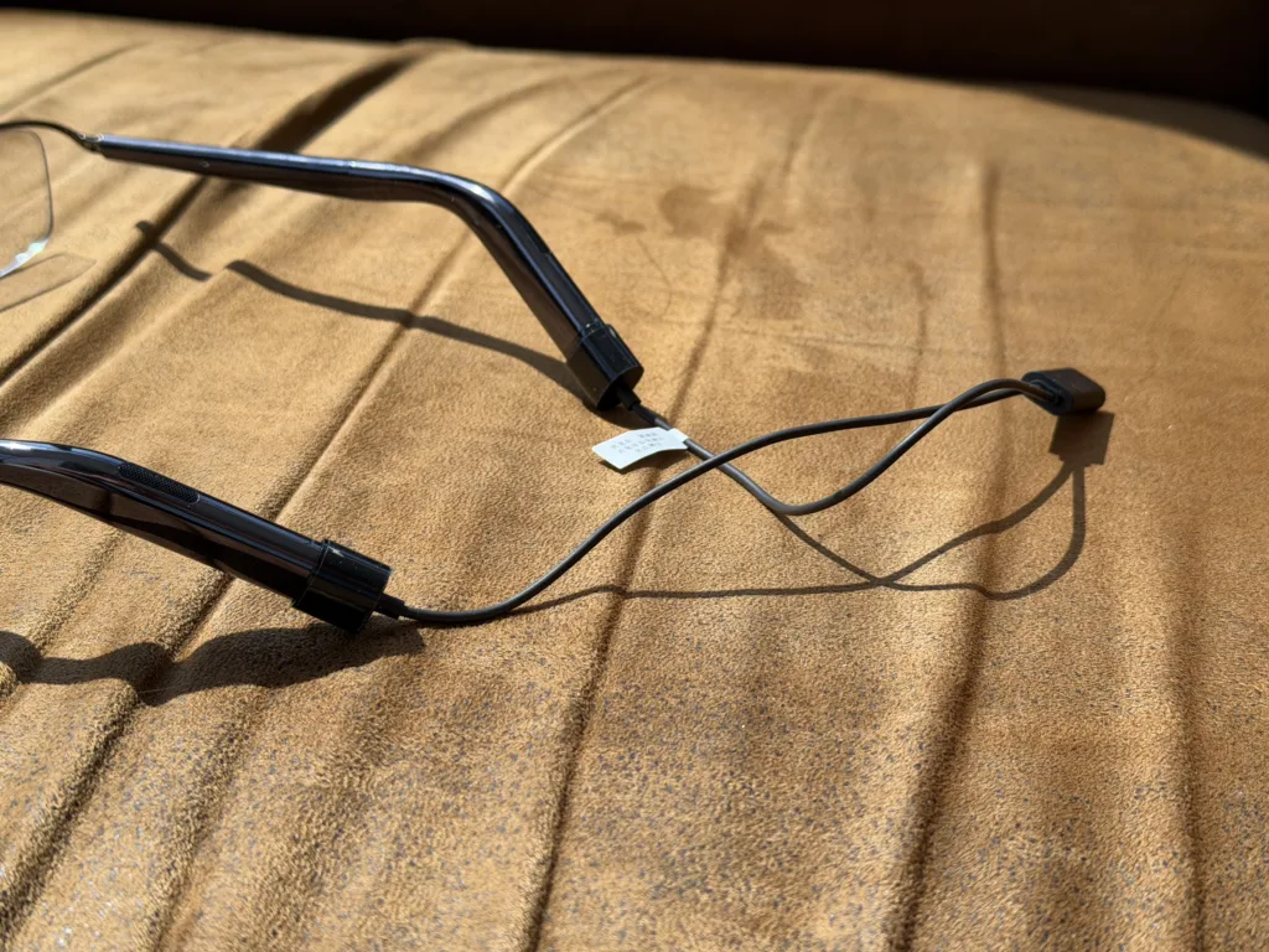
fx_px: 1760
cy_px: 476
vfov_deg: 30.3
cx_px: 634
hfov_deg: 39.7
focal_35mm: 48
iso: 64
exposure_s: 1/432
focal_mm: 6.76
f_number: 1.78
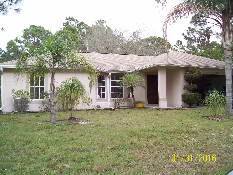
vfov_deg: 39.6
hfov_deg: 51.4
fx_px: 242
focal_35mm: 36
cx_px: 116
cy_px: 88
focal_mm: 6
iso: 80
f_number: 2.7
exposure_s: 1/265
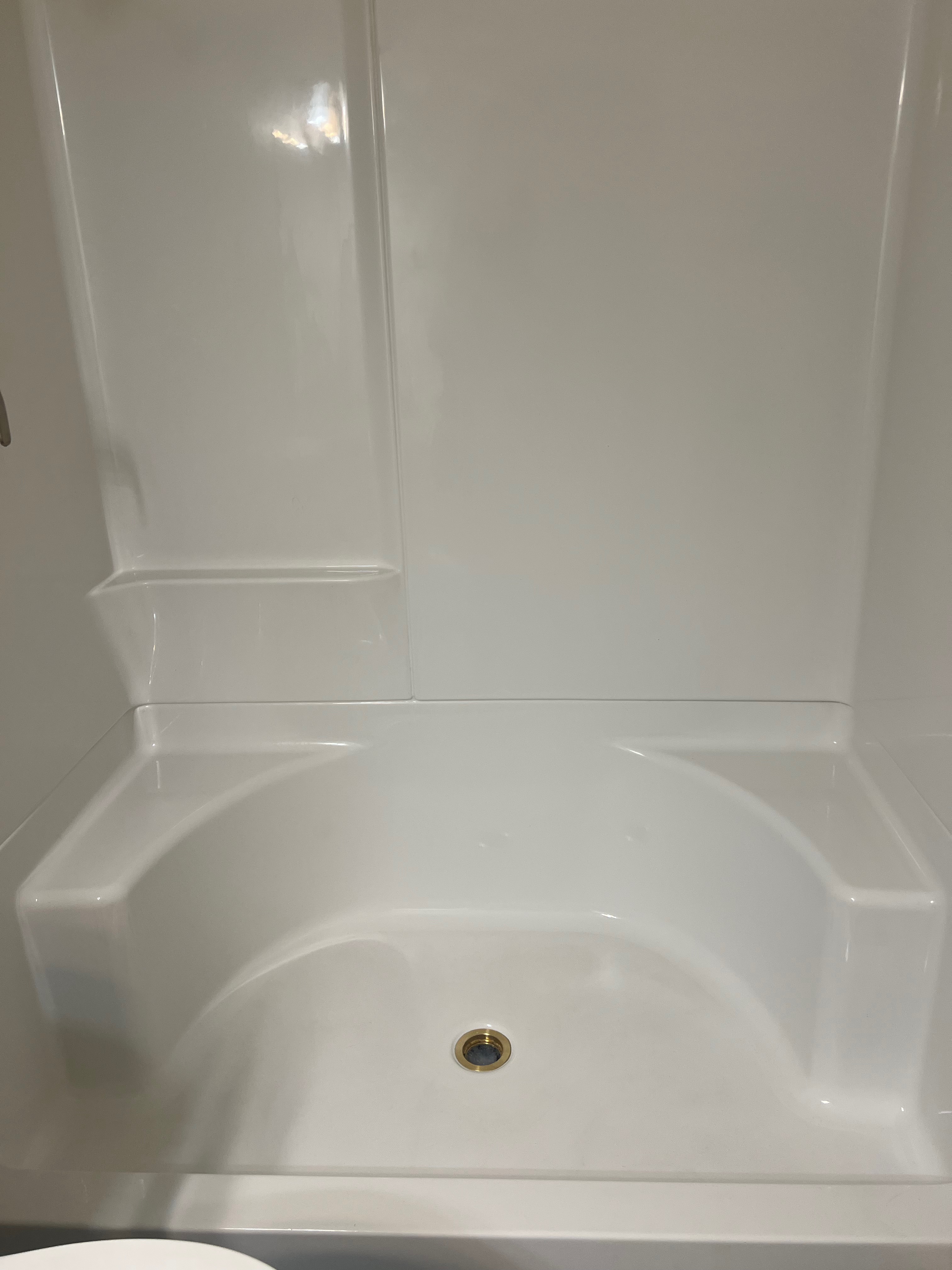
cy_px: 635
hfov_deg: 53.1
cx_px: 476
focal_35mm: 26
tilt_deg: -18.3
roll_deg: +2.2
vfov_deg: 67.3
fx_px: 953
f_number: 1.5
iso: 100
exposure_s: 1/120
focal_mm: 5.7
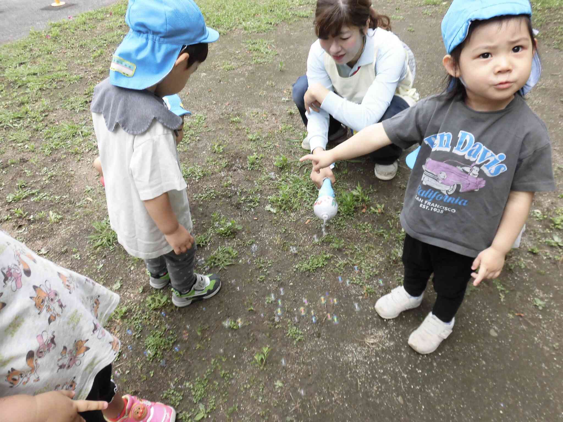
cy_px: 211
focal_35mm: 24
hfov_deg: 71.6
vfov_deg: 56.8
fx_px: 390
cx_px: 282
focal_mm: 4.3
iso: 100
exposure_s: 1/200
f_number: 3.1
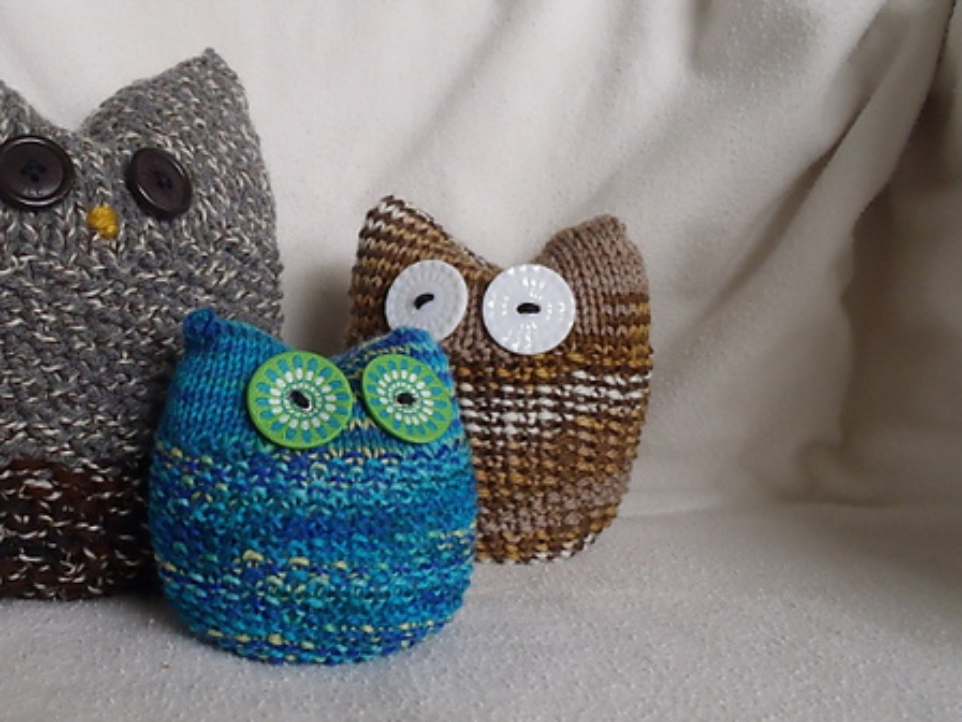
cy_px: 303
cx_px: 294
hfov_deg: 45.8
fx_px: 1112
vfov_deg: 35.9
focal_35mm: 40
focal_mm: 5
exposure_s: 1/8
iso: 200
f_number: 3.9
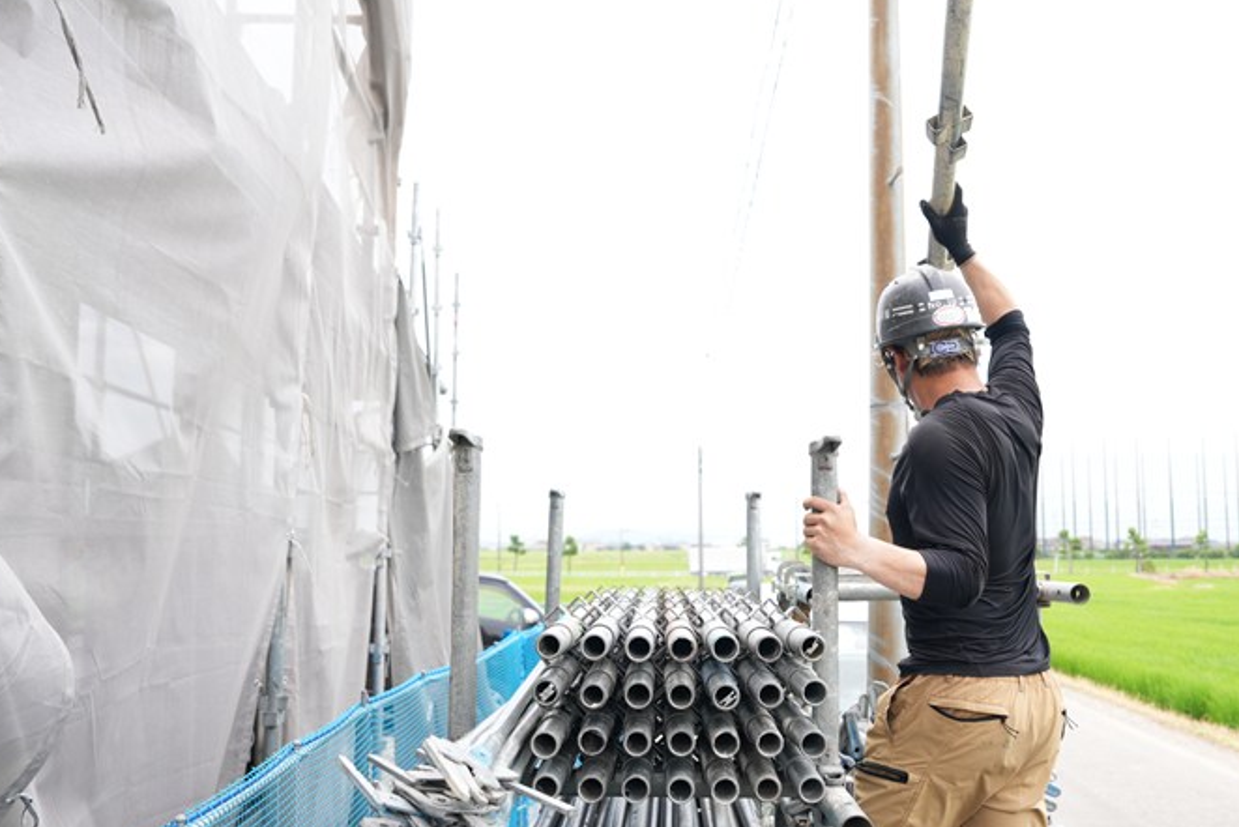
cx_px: 691
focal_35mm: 29
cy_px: 473
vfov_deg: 44.9
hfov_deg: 63.4
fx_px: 998
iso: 200
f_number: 4
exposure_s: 1/500
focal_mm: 24
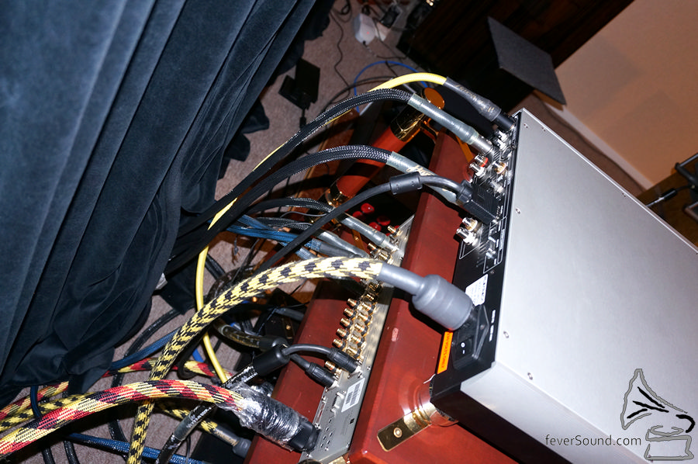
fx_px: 610
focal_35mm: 32
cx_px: 349
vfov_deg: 41.6
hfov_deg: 59.5
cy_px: 232
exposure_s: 1/60
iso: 800
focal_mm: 21
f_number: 4
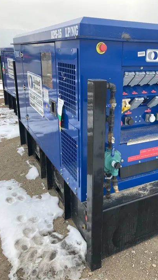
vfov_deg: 62.6
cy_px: 140
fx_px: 231
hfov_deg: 37.5
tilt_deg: -18.3
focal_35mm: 31
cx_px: 102
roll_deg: -1.5
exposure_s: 1/392
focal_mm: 3.99
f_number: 1.8
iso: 32
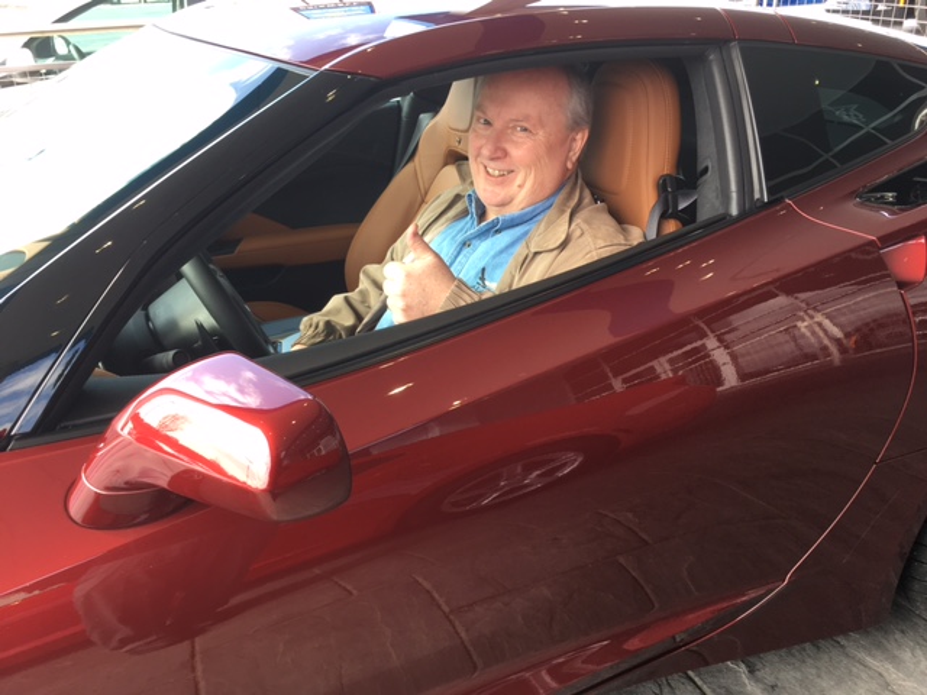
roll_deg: +1.2
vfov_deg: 48.2
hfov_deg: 61.7
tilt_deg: -27.8
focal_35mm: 29
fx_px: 777
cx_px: 464
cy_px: 348
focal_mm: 4.15
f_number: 2.2
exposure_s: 1/120
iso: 32
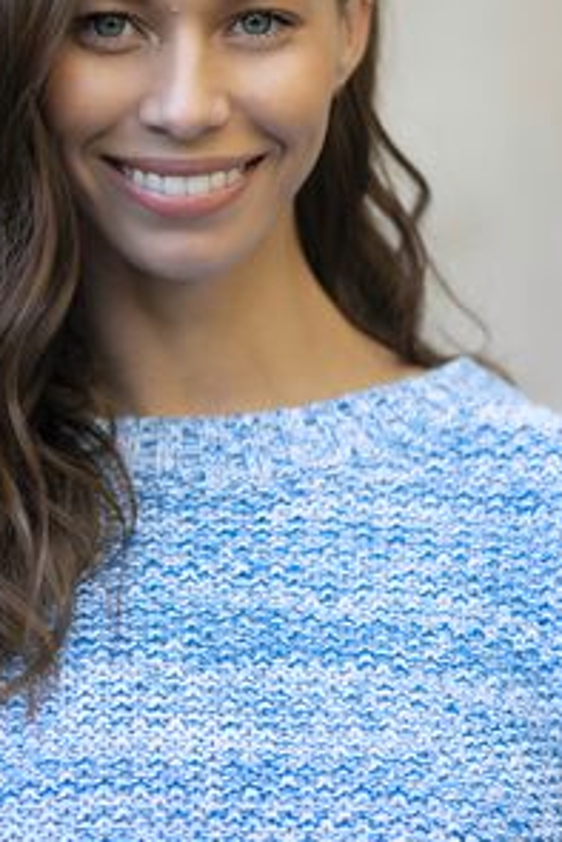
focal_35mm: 192
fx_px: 4490
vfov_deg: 10.7
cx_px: 231
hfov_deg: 7.2
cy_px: 354
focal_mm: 118
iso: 500
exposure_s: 1/200
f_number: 2.8
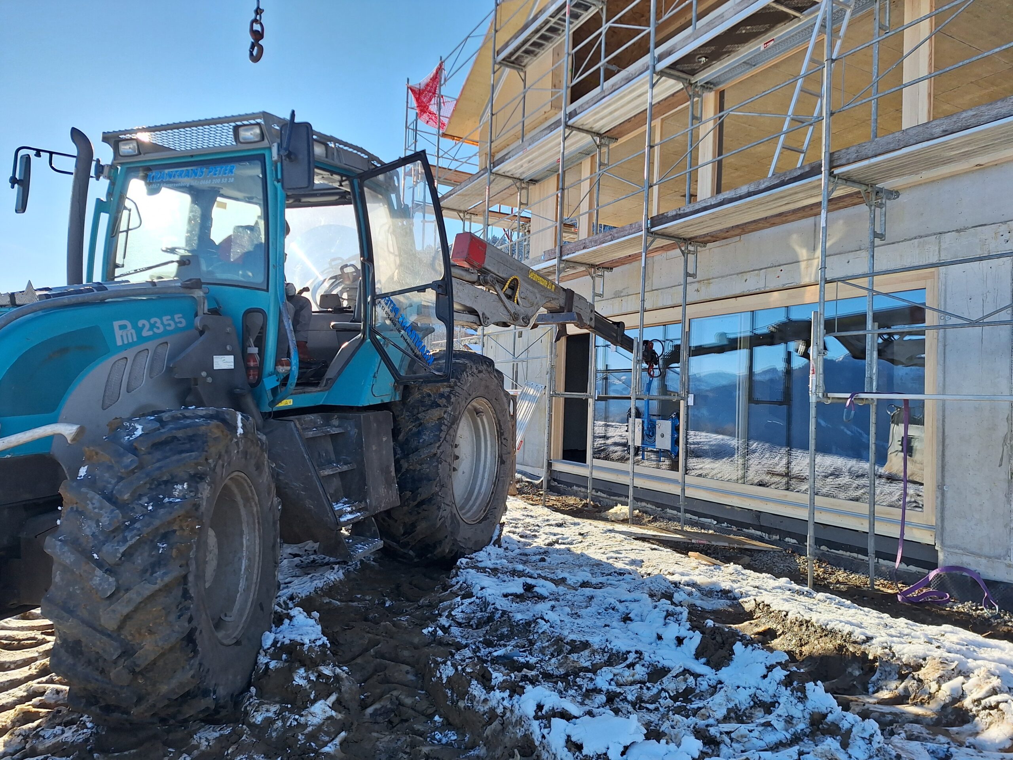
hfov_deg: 73.9
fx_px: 673
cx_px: 506
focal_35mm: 23
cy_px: 380
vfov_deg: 58.9
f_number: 1.8
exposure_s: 1/1292
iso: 40
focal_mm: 5.54
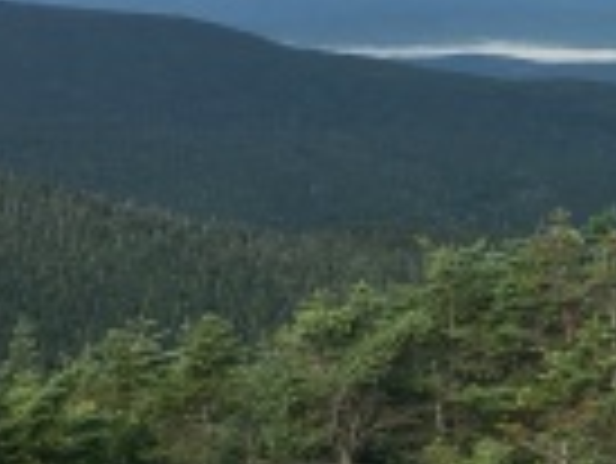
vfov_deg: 11.0
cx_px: 958
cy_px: 212
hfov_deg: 13.6
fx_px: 2404
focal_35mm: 135
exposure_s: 1/927
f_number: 2.2
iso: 25
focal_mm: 4.15
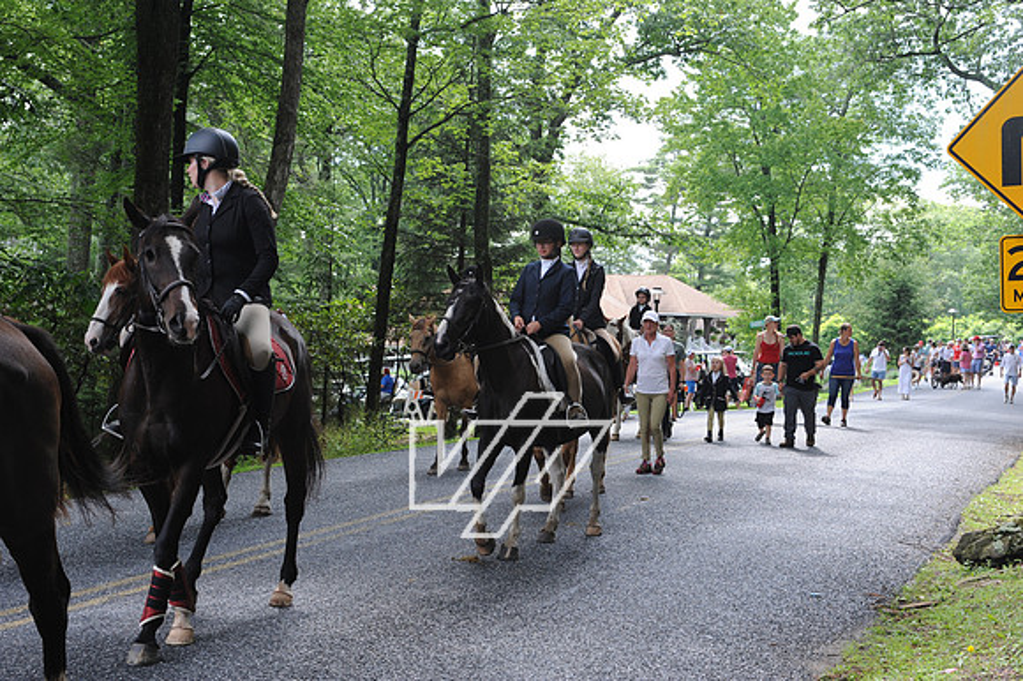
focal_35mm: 56
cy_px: 340
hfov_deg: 35.7
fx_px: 1590
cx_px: 512
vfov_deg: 24.2
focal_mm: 56
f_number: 8
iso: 640
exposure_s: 1/250
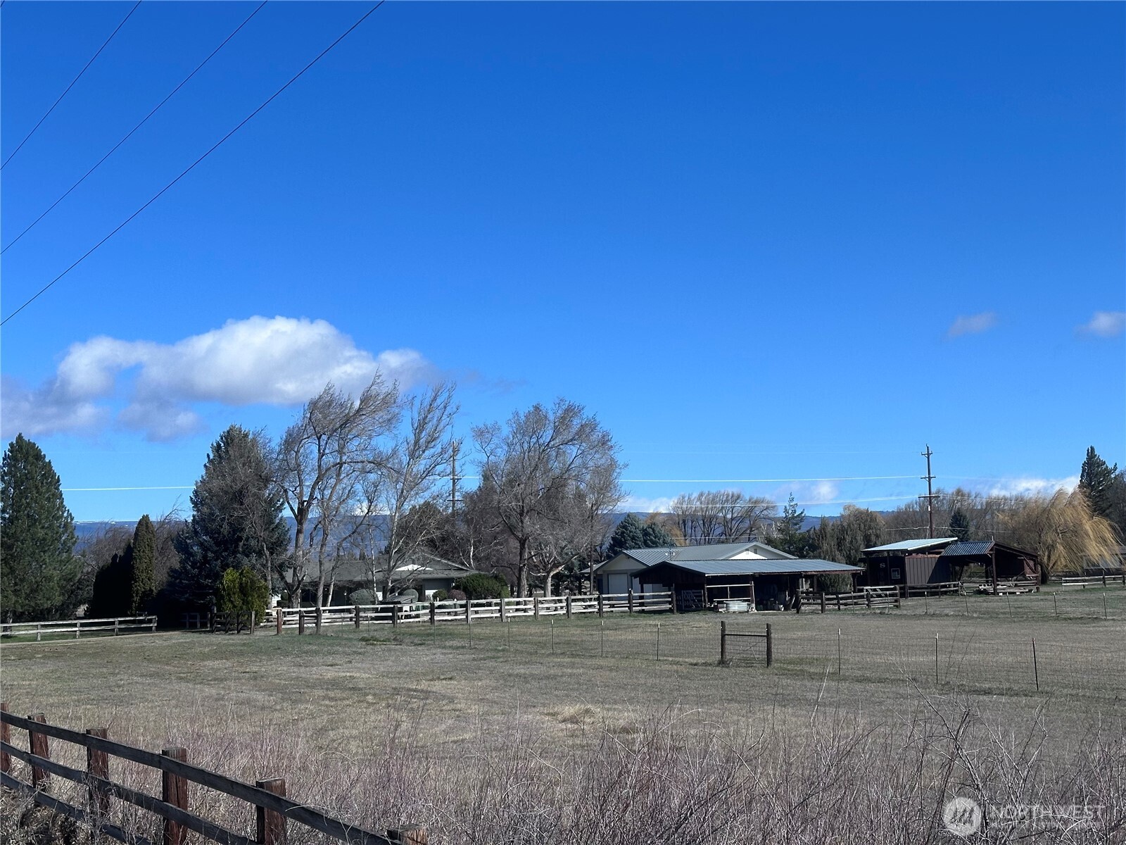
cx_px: 563
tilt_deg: +6.6
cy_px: 422
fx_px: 1561
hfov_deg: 39.7
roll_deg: +1.4
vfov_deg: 30.3
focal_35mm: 48
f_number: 1.78
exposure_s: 1/5000
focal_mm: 6.86
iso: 64
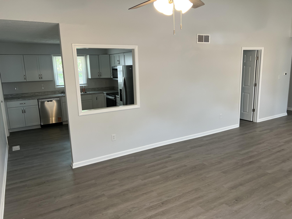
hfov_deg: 67.3
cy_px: 110
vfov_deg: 53.1
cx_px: 146
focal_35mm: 26
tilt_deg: -10.1
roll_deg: +2.1
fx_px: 219
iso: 64
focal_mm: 5.7
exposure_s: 1/60
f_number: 1.5
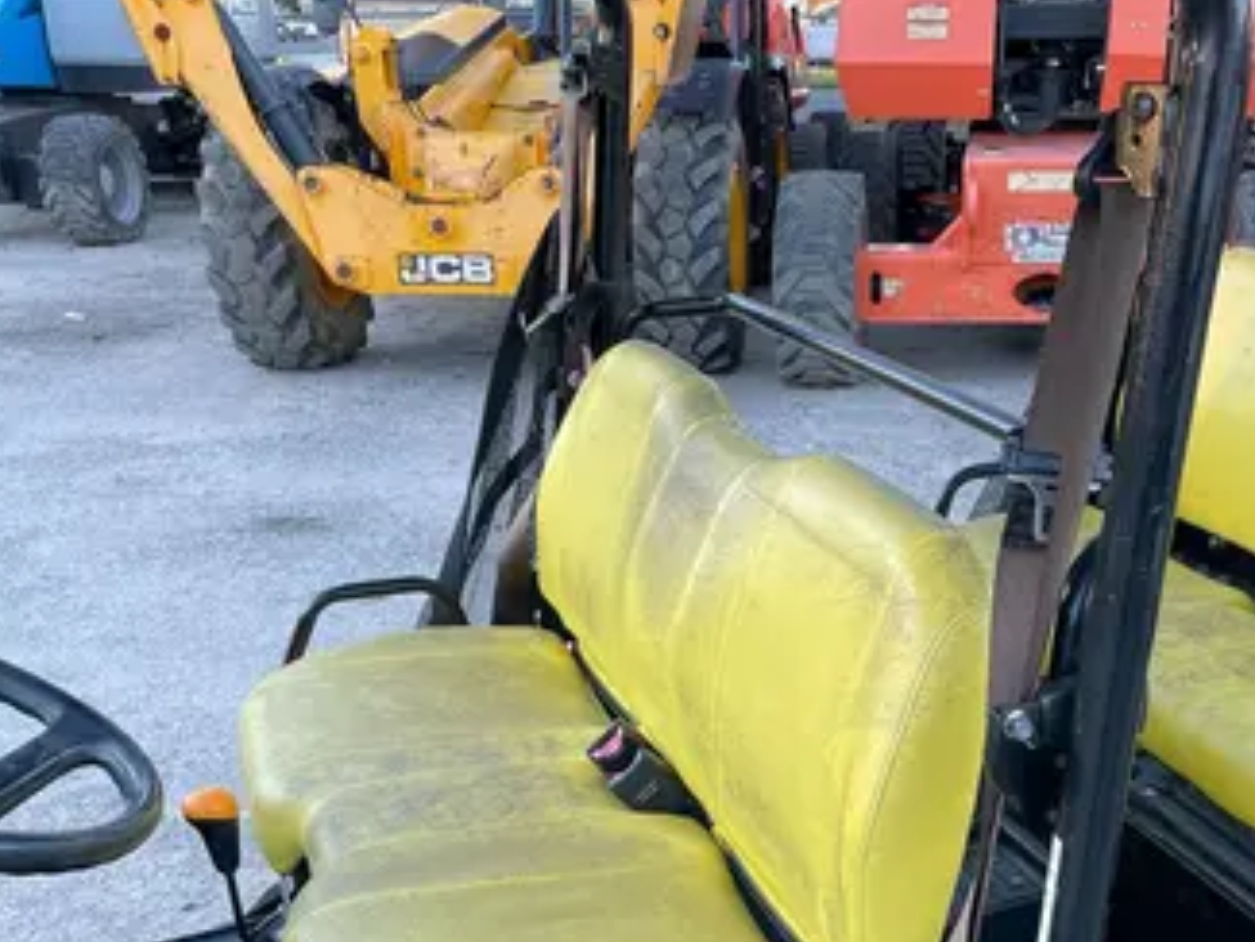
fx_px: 1596
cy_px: 712
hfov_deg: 42.4
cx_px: 834
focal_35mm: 44
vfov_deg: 32.3
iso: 40
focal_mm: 4.2
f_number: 1.6
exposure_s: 1/121
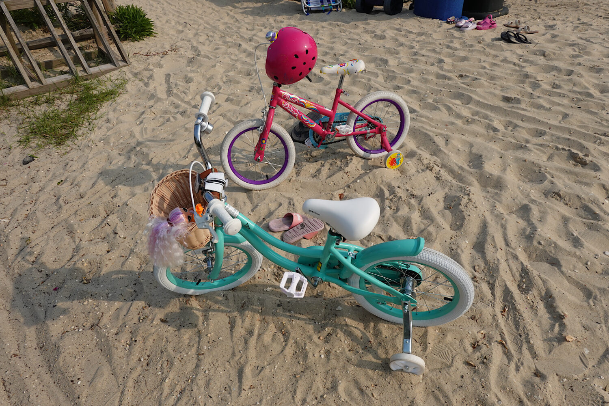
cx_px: 304
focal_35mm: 24
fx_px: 406
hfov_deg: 73.7
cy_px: 203
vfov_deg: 53.1
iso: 100
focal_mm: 9
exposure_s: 1/500
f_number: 5.6
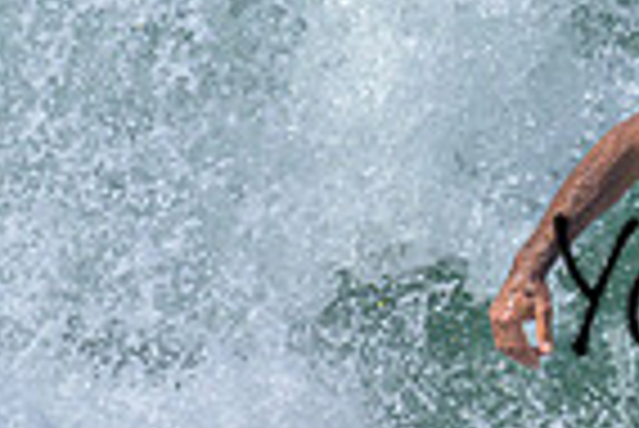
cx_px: 1017
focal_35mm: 4577
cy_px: 246
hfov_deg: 0.5
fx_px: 81324
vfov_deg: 0.3
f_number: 9
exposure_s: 1/4000
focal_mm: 1120
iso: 1100
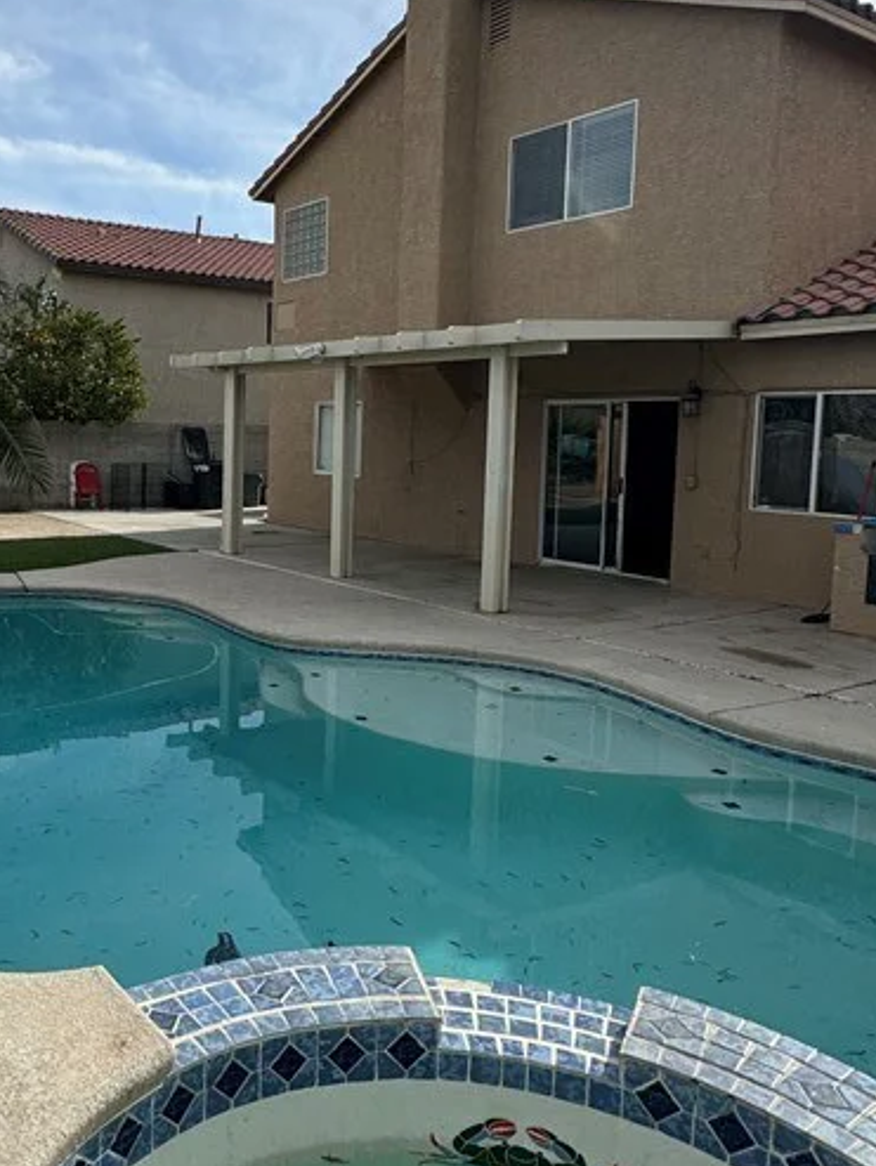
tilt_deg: -5.0
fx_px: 978
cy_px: 512
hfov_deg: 46.2
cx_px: 198
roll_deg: -1.1
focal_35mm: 29
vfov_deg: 61.4
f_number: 2.2
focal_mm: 2.22
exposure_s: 1/1832
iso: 50
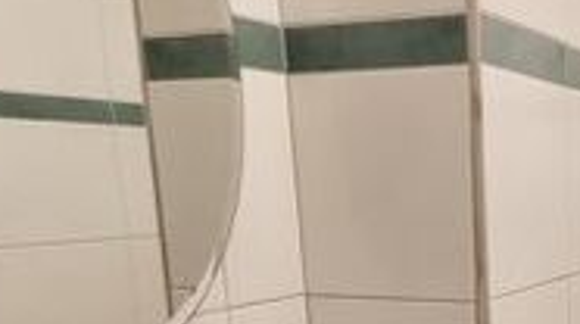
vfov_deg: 20.0
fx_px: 845
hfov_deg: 34.5
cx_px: 578
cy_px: 421
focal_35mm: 55
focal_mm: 1.8
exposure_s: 1/50
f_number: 2.2
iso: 400
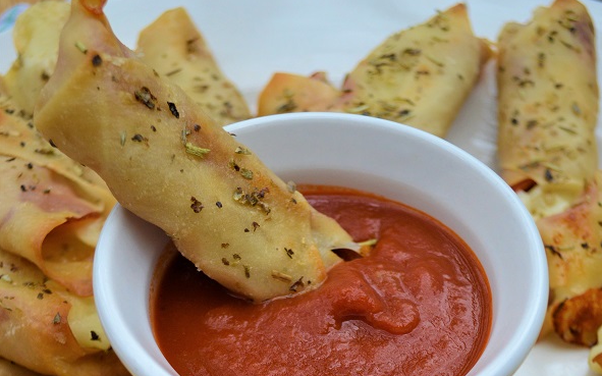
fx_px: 918
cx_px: 305
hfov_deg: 36.3
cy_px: 449
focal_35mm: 56
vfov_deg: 21.5
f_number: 4
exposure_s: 1/500
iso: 450
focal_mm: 24
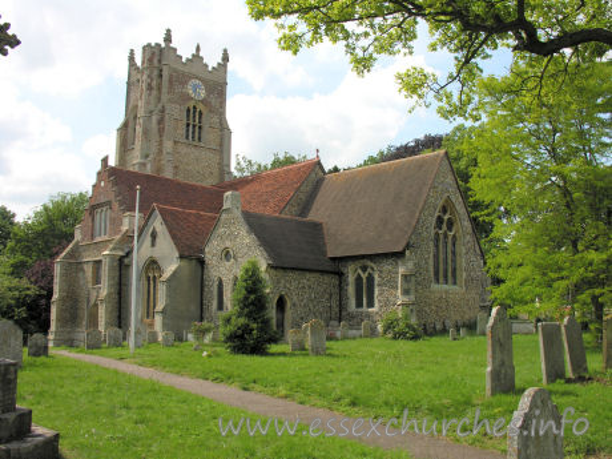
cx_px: 306
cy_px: 230
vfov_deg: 40.7
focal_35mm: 35
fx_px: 619
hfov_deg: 52.6
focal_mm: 8.9
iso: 50
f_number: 5.6
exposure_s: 1/170
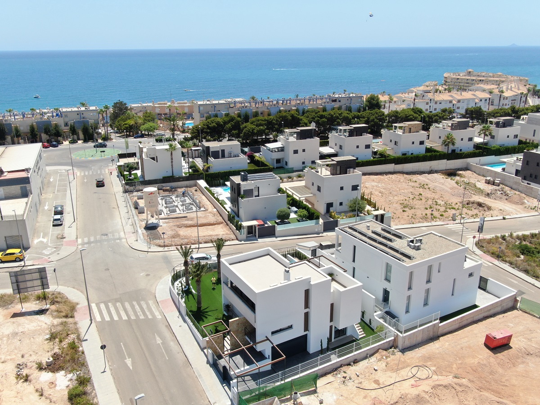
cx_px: 270
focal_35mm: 30
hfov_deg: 60.0
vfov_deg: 46.8
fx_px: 468
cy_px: 202
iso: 100
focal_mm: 5.22
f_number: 3.1
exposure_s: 1/1000
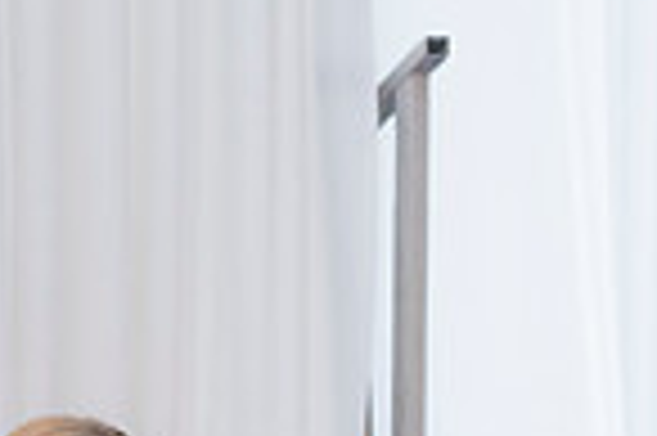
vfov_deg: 2.7
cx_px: 1008
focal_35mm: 512
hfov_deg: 4.0
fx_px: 9333
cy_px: 760
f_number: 4
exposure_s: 1/160
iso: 400
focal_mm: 86
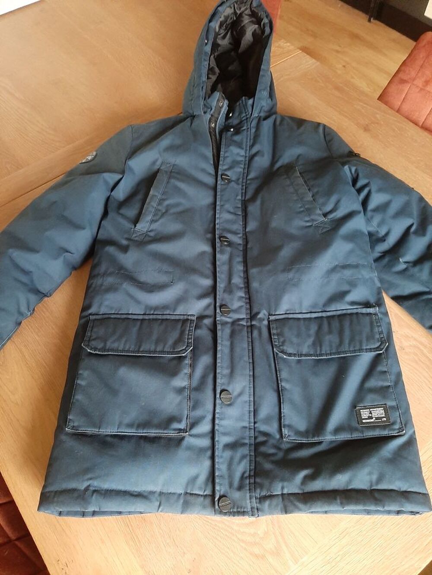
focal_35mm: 26
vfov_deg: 67.3
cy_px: 288
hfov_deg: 53.1
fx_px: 433
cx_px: 216
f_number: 1.7
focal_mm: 3.93
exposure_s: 1/20
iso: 500
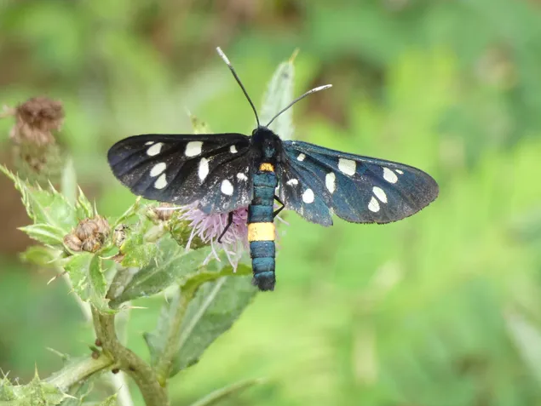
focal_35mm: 139
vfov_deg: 10.7
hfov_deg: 14.2
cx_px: 272
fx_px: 2174
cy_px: 203
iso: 160
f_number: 5.3
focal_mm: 24.7
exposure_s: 1/80
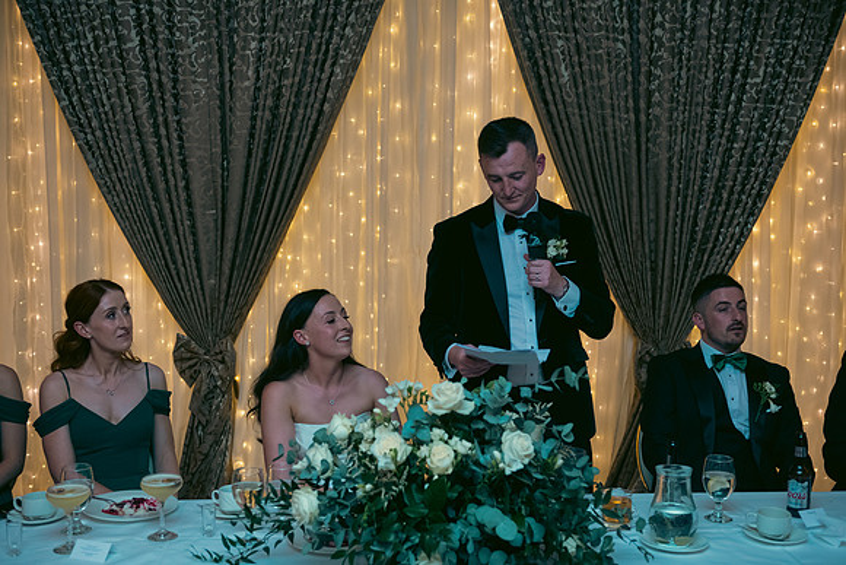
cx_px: 423
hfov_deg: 41.1
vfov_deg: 28.1
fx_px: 1128
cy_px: 282
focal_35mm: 48
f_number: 3.5
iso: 800
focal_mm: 48
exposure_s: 1/160
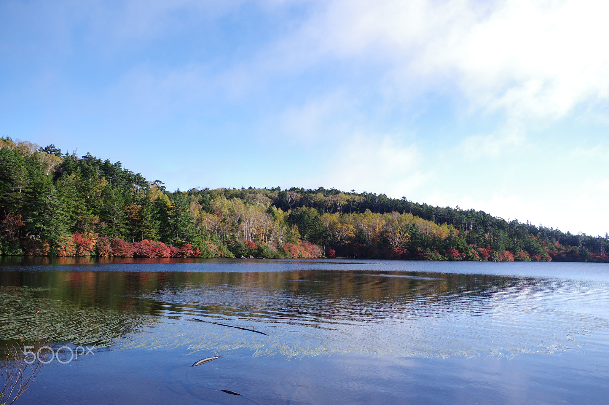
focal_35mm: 34
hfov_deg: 55.8
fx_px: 575
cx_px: 304
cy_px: 202
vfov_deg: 38.8
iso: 100
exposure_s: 1/200
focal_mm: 23.13
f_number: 5.6
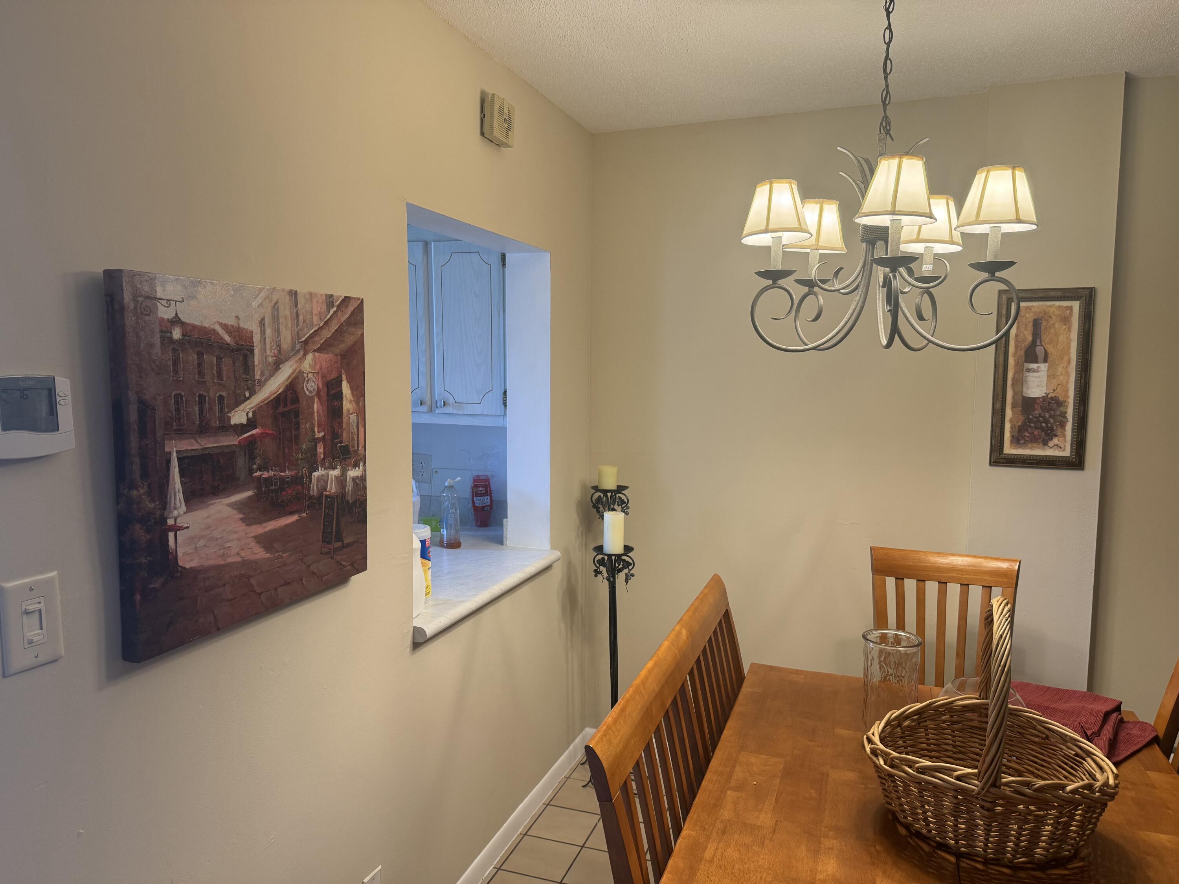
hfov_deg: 71.6
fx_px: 817
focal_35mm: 24
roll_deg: -0.4
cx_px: 590
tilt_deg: -6.0
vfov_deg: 56.8
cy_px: 442
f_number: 1.78
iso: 125
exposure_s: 1/60
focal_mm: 6.76
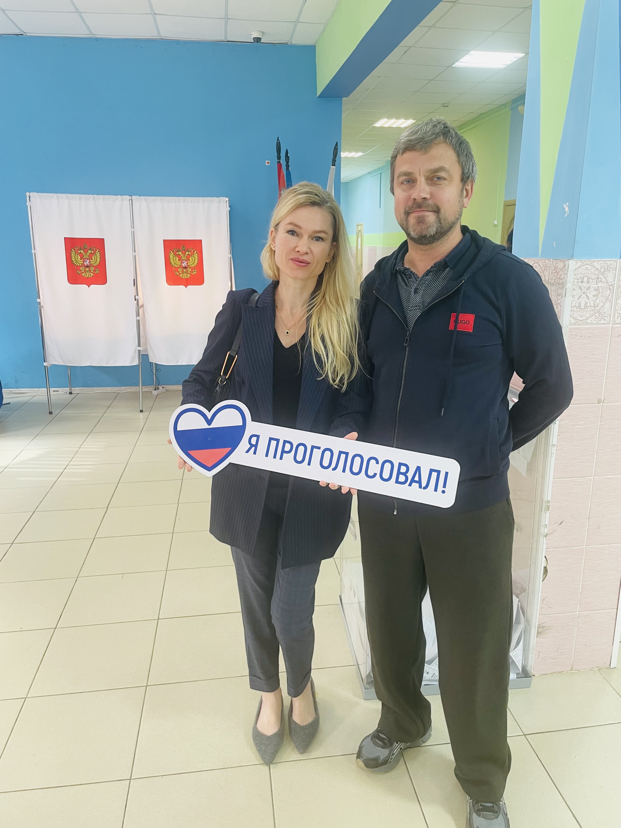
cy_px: 414
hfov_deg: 53.1
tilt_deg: -14.3
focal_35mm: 26
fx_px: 622
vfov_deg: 67.3
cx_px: 310
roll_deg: +0.1
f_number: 1.6
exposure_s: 1/50
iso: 64
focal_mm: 4.2
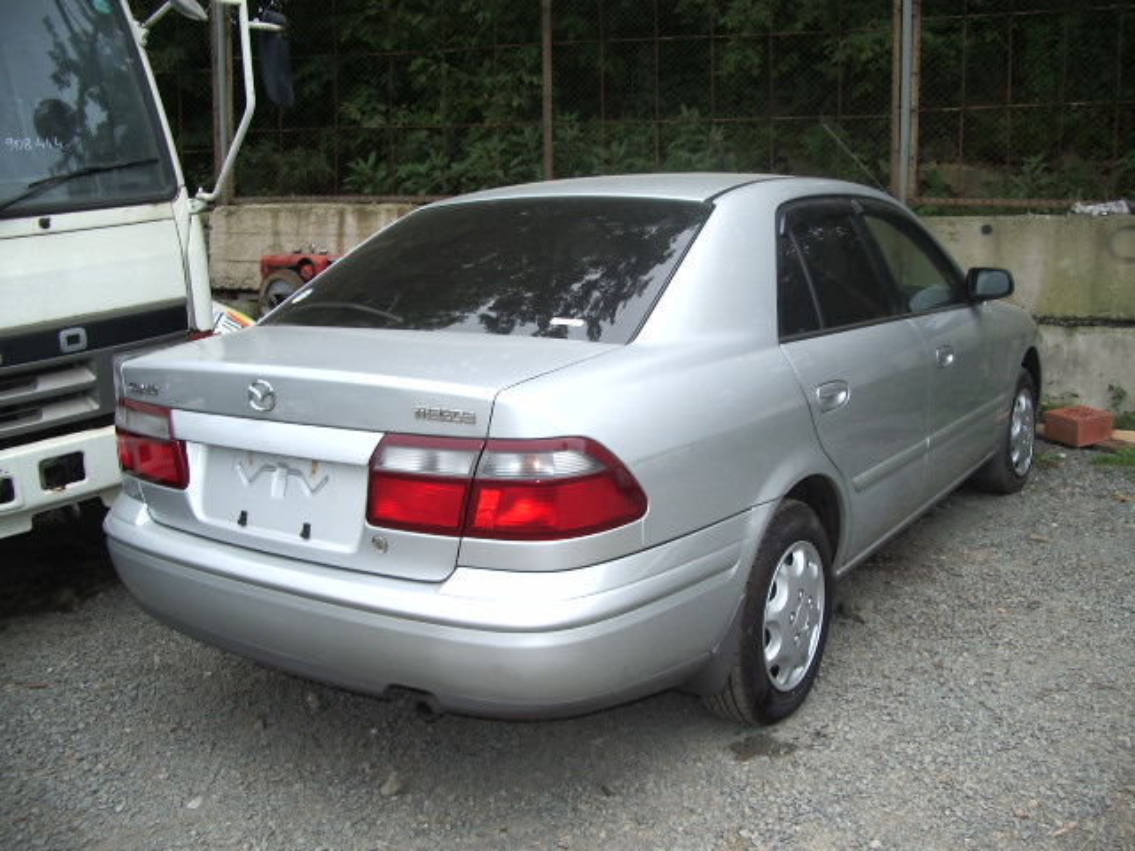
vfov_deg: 40.7
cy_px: 426
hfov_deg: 52.6
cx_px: 568
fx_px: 1148
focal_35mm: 35
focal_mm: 5.8
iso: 50
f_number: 2.6
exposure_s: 1/100
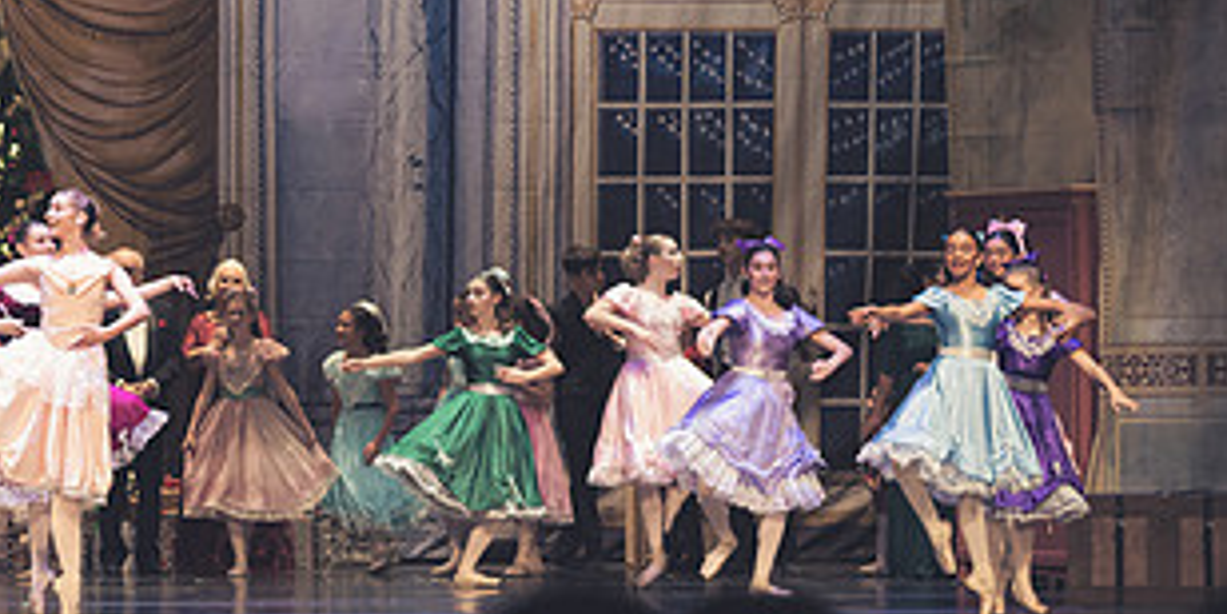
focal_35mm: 199
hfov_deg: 11.0
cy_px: 361
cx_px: 36
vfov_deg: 5.6
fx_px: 6309
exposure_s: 1/320
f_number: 2.8
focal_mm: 82
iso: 1250
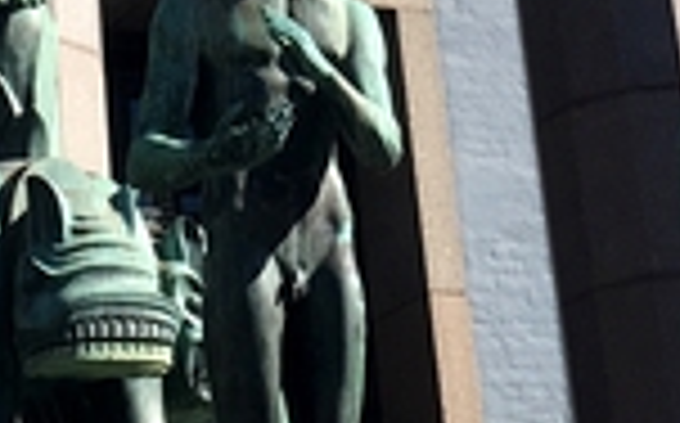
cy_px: -603
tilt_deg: +30.9
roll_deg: +5.1
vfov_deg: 7.5
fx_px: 3017
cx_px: 302
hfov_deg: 12.9
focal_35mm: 163
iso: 25
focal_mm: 4.15
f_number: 2.2
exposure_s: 1/1054
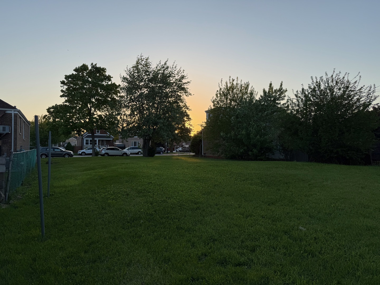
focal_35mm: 24
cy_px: 142
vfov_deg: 56.8
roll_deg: -0.1
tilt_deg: +0.6
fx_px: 263
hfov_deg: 71.6
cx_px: 190
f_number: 1.78
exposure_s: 1/1337
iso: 80
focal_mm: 6.76
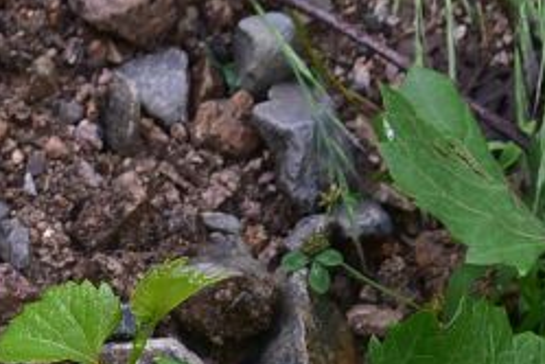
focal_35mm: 261
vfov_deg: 5.2
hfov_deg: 7.8
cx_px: -53
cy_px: 703
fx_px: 3951
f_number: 7.1
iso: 320
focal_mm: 50
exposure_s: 1/125
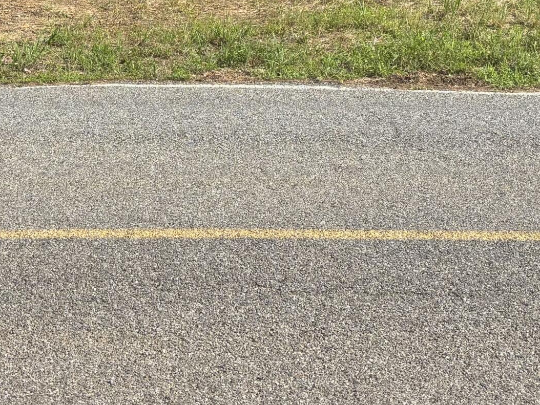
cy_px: -35
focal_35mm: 74
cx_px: 188
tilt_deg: -7.3
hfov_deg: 26.2
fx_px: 1155
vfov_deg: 19.1
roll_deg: +1.6
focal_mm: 5.96
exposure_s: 1/2024
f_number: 1.6
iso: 50
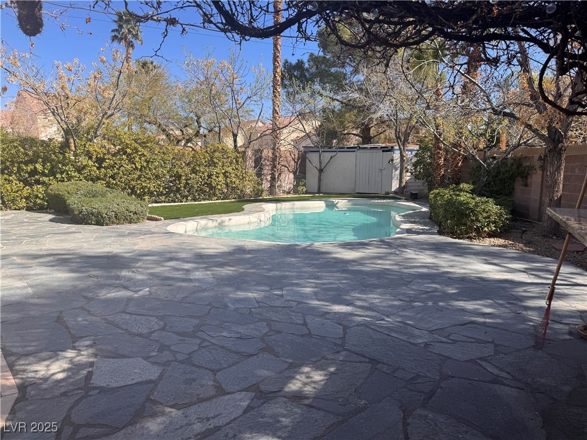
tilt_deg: -8.7
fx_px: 407
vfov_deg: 56.8
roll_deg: -0.3
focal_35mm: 24
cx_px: 294
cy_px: 220
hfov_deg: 71.6
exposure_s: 1/2604
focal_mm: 6.76
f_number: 1.78
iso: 80
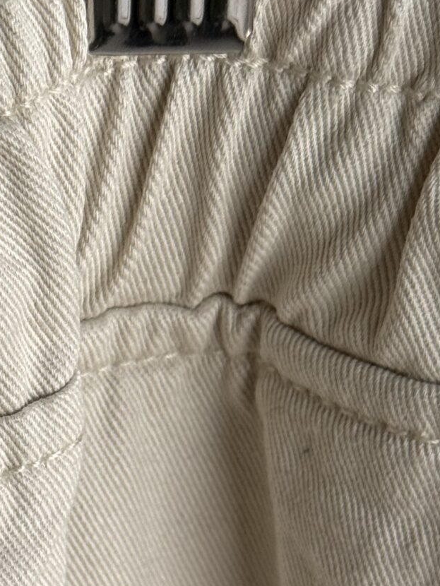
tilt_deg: -29.8
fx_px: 2507
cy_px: 604
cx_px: -208
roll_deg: -0.4
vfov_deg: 13.1
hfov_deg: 9.7
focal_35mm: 148
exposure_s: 1/342
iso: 80
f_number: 1.78
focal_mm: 6.76
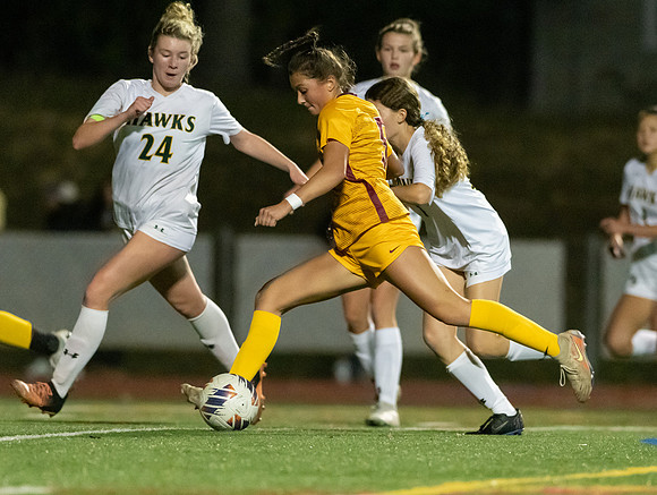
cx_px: 366
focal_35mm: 478
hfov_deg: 4.1
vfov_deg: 3.1
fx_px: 9092
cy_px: 311
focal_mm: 300
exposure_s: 1/1000
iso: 16000
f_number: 2.8
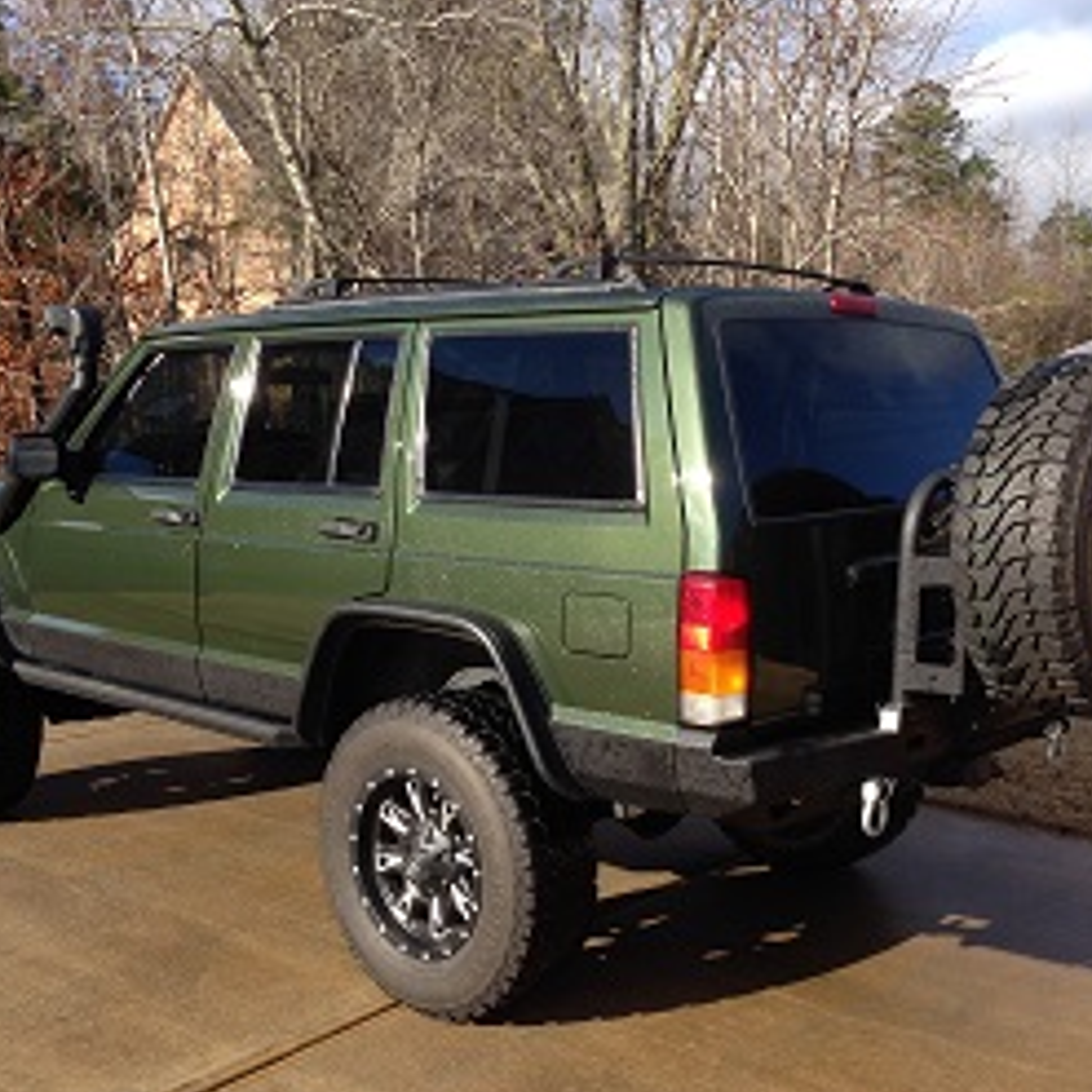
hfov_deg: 38.3
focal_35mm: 44
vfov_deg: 38.3
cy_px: 579
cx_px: 559
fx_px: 1570
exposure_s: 1/719
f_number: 2.4
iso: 50
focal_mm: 4.12
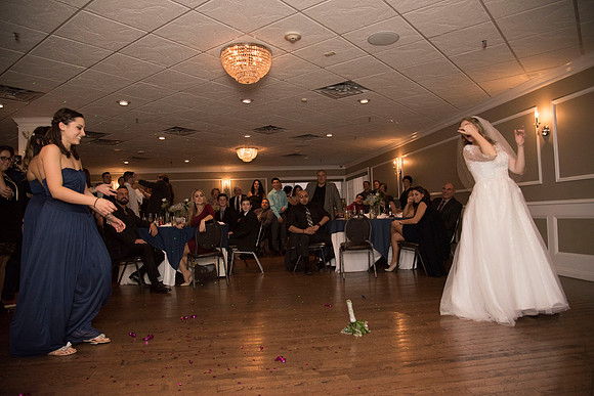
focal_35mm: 24
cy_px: 198
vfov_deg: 53.2
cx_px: 297
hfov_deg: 73.7
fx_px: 396
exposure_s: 1/200
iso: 2000
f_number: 4
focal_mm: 24
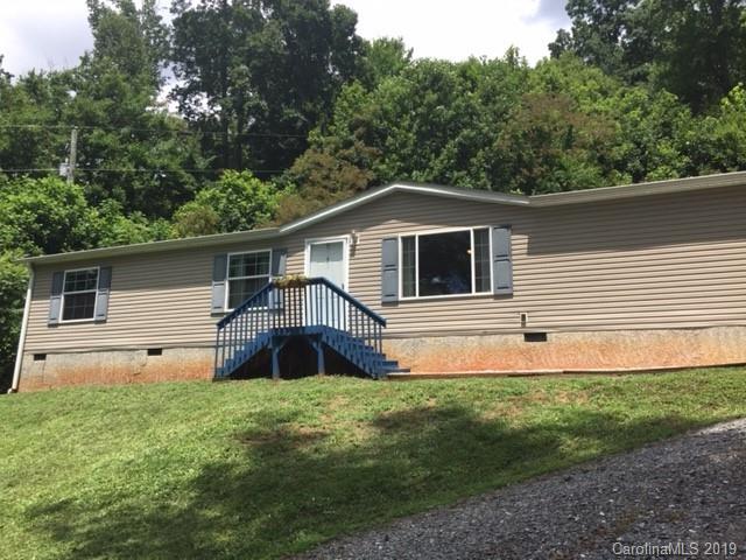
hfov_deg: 61.7
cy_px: 280
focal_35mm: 29
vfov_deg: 48.2
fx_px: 625
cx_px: 373
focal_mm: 4.15
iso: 32
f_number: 2.2
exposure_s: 1/1582
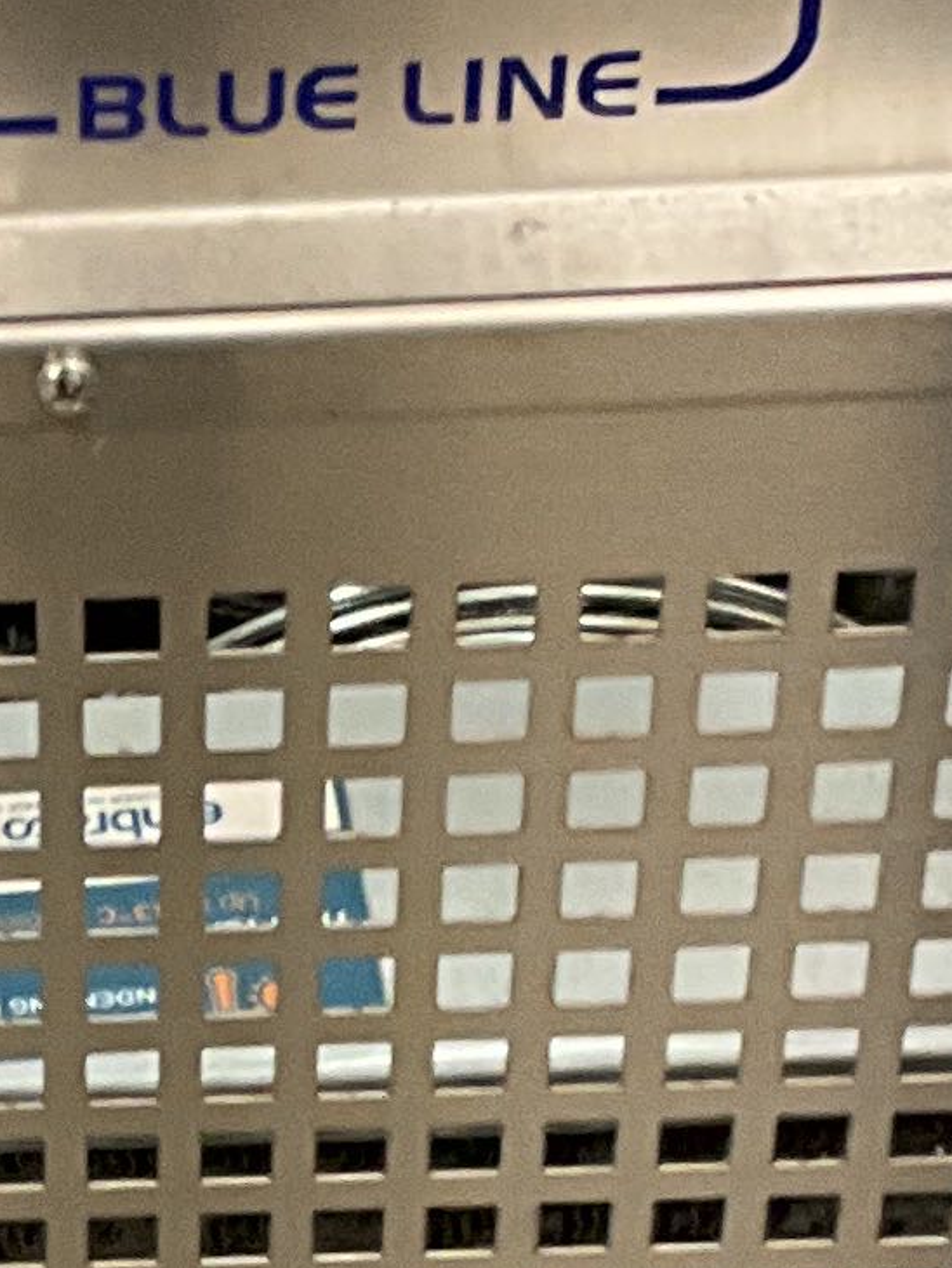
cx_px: -299
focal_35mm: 160
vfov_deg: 12.2
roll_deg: +2.4
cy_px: 1176
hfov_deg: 9.1
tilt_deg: -43.1
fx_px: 5864
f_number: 1.8
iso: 160
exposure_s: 1/50
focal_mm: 3
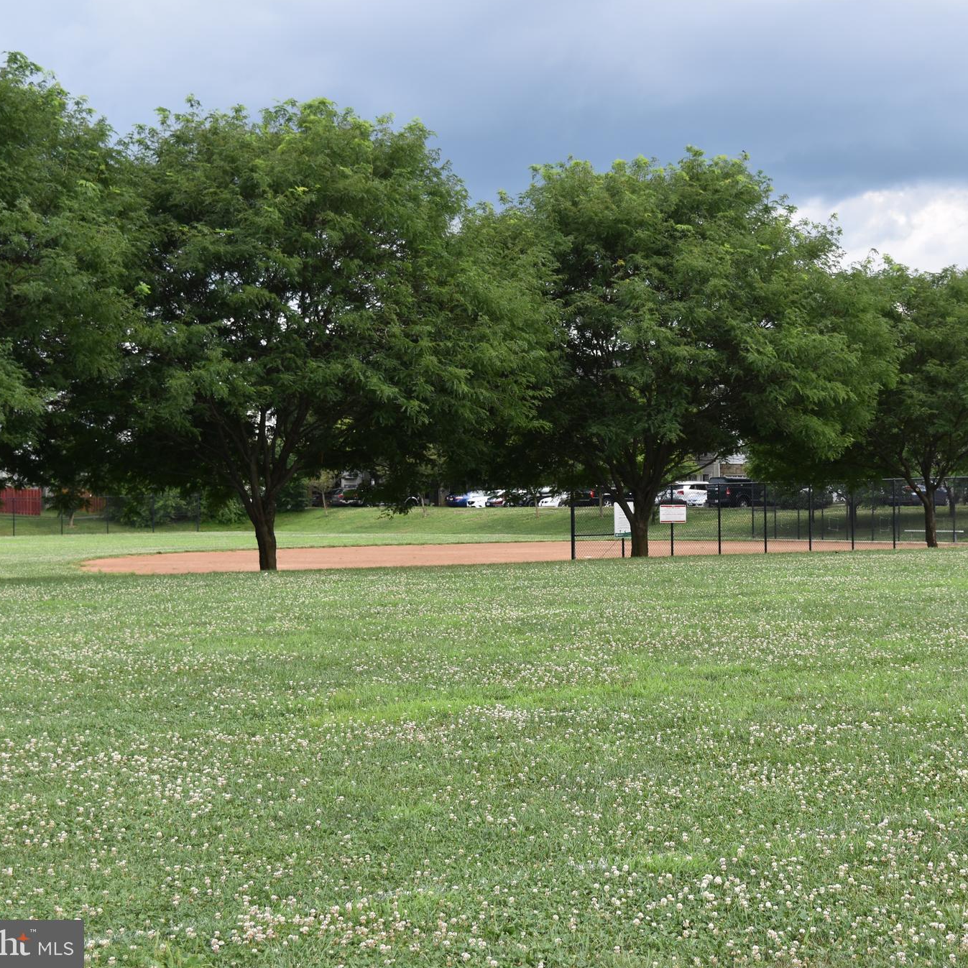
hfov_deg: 27.5
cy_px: 482
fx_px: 1962
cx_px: 660
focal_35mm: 62
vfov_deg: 27.7
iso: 100
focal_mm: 32
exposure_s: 1/160
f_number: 6.3
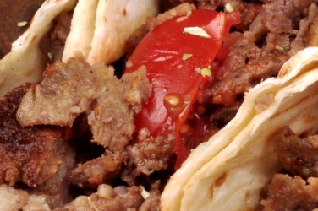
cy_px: 197
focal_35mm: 324
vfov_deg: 4.2
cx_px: 419
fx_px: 2859
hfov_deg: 6.3
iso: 200
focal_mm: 50
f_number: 18
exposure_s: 1/125
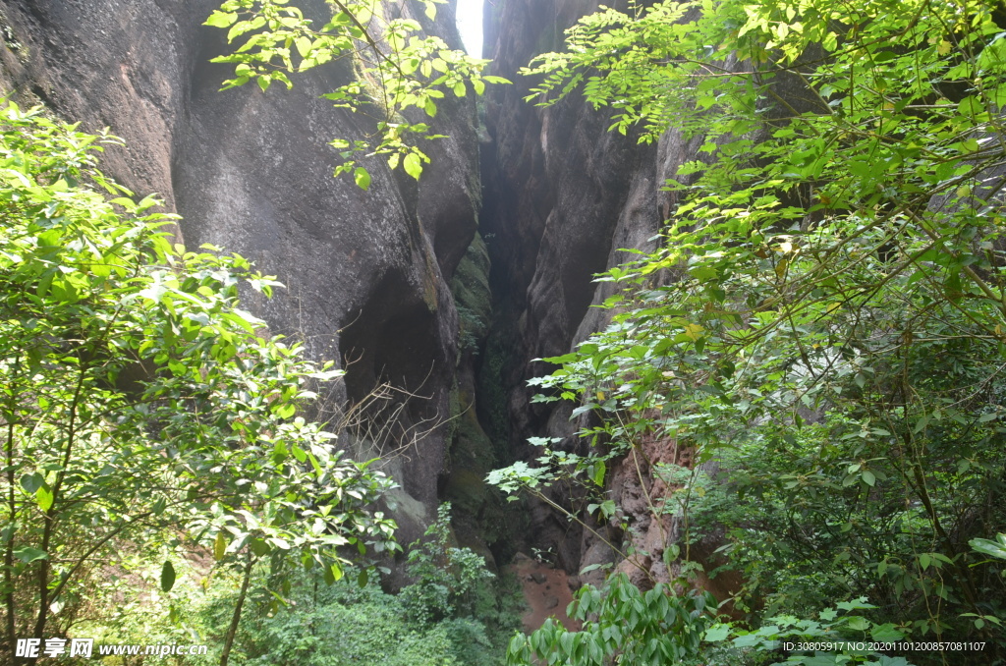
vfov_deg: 47.7
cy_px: 333
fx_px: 753
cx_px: 503
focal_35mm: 27
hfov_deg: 67.5
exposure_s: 1/125
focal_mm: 18
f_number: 5.6
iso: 250
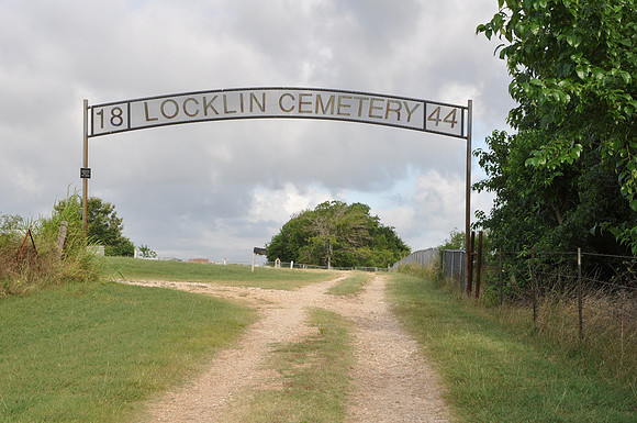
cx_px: 318
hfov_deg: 29.9
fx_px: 1193
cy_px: 212
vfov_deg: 20.1
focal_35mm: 68
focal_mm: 45
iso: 200
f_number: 10
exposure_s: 1/100
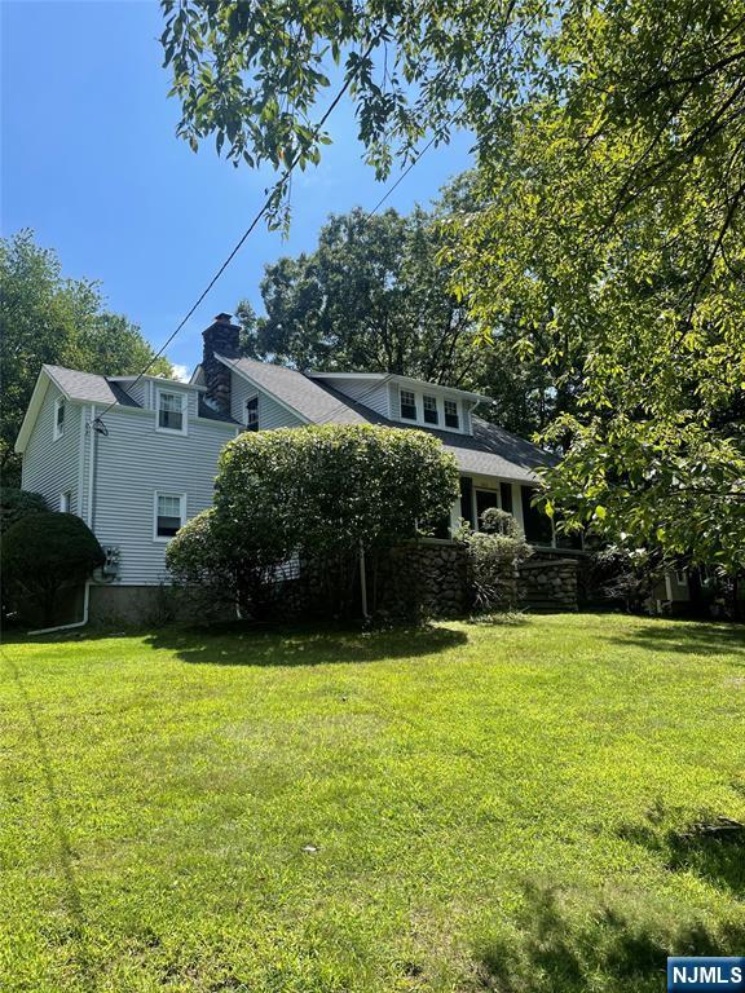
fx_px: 746
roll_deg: +2.4
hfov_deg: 53.1
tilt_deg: +12.2
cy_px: 496
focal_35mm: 26
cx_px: 372
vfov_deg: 67.3
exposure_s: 1/1984
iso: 32
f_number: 1.6
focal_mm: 4.2
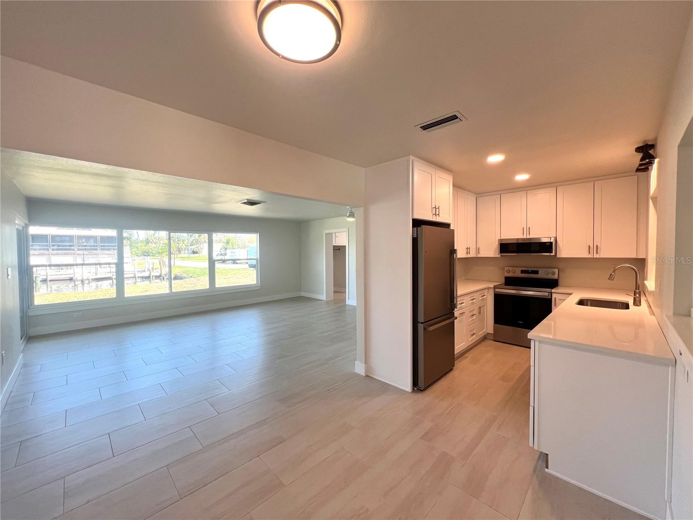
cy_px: 260
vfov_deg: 89.9
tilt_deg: -1.9
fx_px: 260
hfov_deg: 106.2
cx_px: 346
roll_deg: +0.7
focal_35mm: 13
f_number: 1.8
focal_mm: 1.57
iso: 80
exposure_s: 1/120
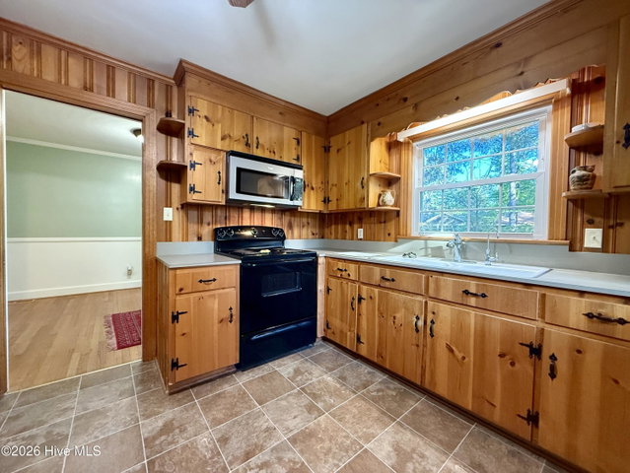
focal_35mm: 14
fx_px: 255
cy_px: 236
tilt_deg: -1.2
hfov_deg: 102.0
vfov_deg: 85.7
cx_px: 315
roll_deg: -1.6
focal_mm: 2.22
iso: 500
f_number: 2.2
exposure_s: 1/60
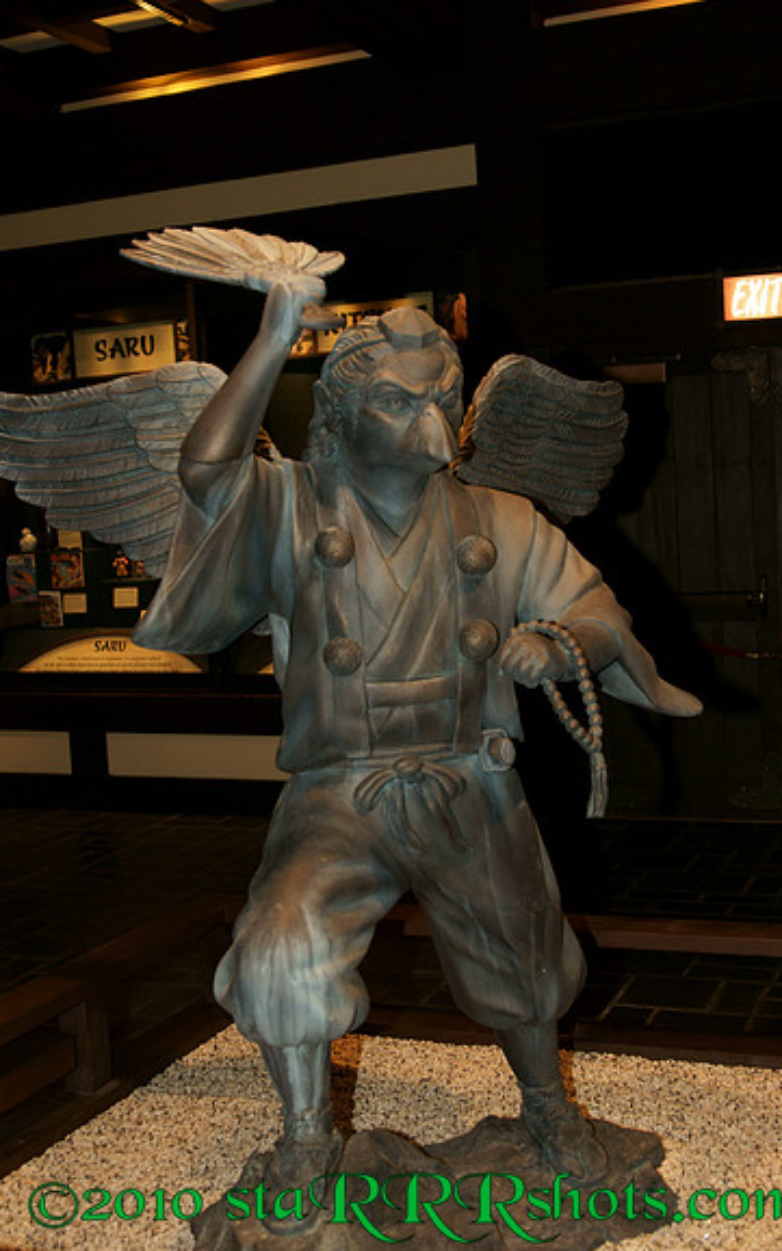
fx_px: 1467
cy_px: 626
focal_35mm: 43
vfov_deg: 46.2
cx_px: 415
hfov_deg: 29.8
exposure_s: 1/60
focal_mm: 28
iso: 400
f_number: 2.8
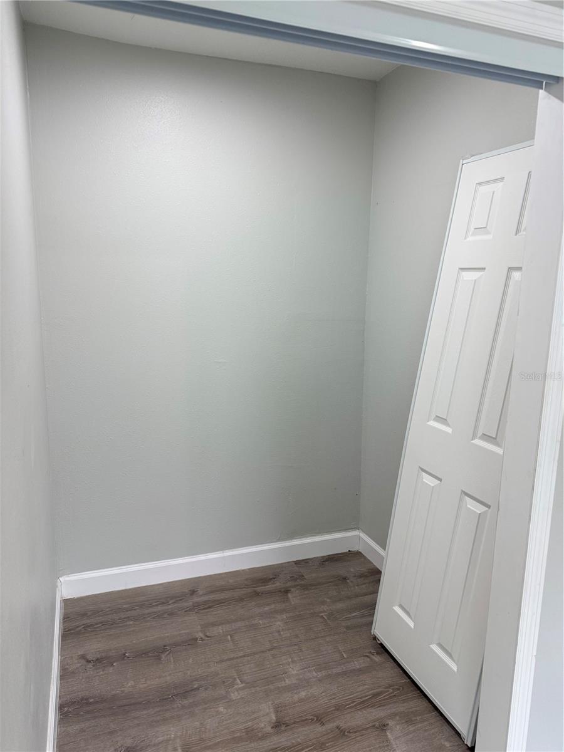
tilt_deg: -8.8
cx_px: 282
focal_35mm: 24
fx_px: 521
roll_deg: -1.4
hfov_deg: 56.8
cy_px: 376
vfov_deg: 71.6
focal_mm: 6.76
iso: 200
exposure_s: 1/120
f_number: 1.78
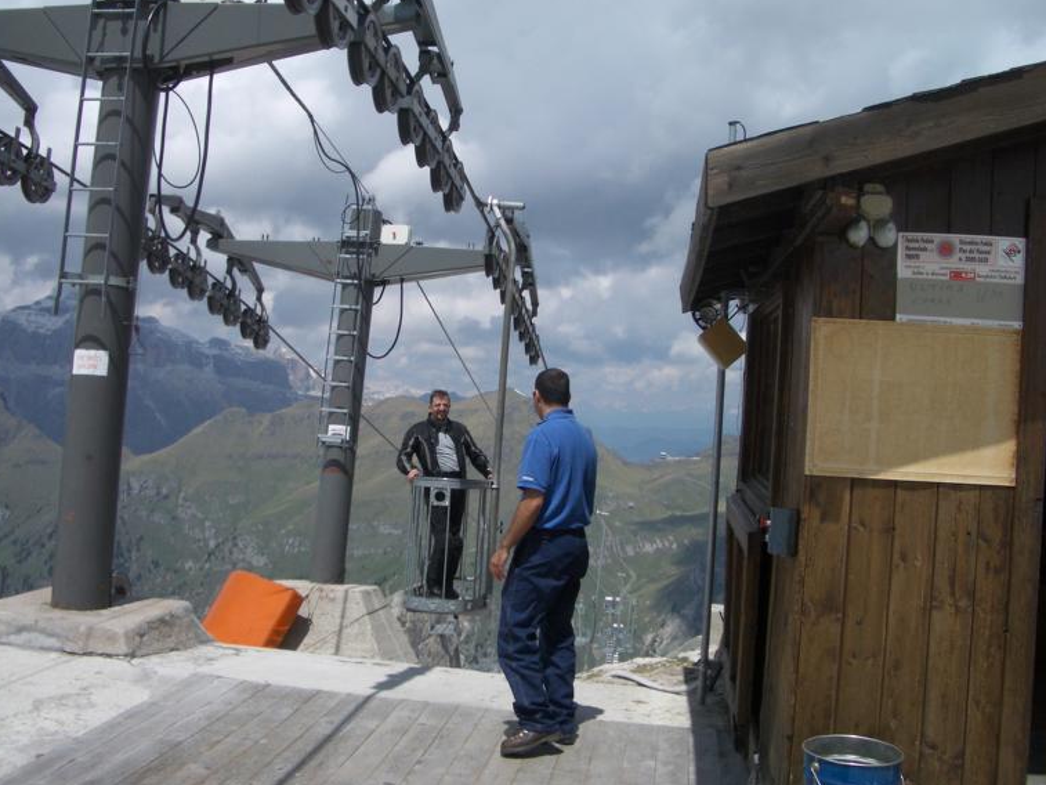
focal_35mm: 37
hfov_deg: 50.1
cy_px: 386
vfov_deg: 38.7
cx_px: 495
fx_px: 1118
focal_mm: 5.8
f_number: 4.3
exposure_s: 1/1000
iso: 50
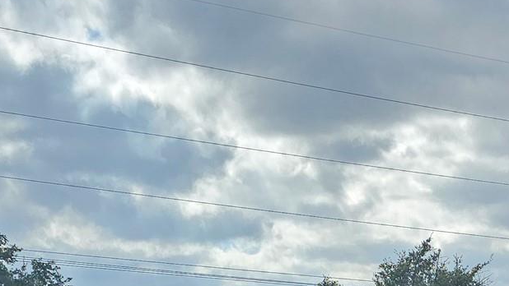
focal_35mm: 83
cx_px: 564
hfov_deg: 23.9
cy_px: 501
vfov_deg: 13.2
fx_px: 1121
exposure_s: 1/836
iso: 10
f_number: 1.7
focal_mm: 6.3
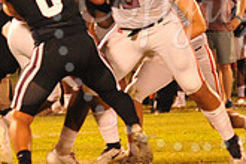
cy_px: 7
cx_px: 195
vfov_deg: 1.9
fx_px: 4817
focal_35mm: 705
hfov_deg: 2.9
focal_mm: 200
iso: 5000
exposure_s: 1/160
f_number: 5
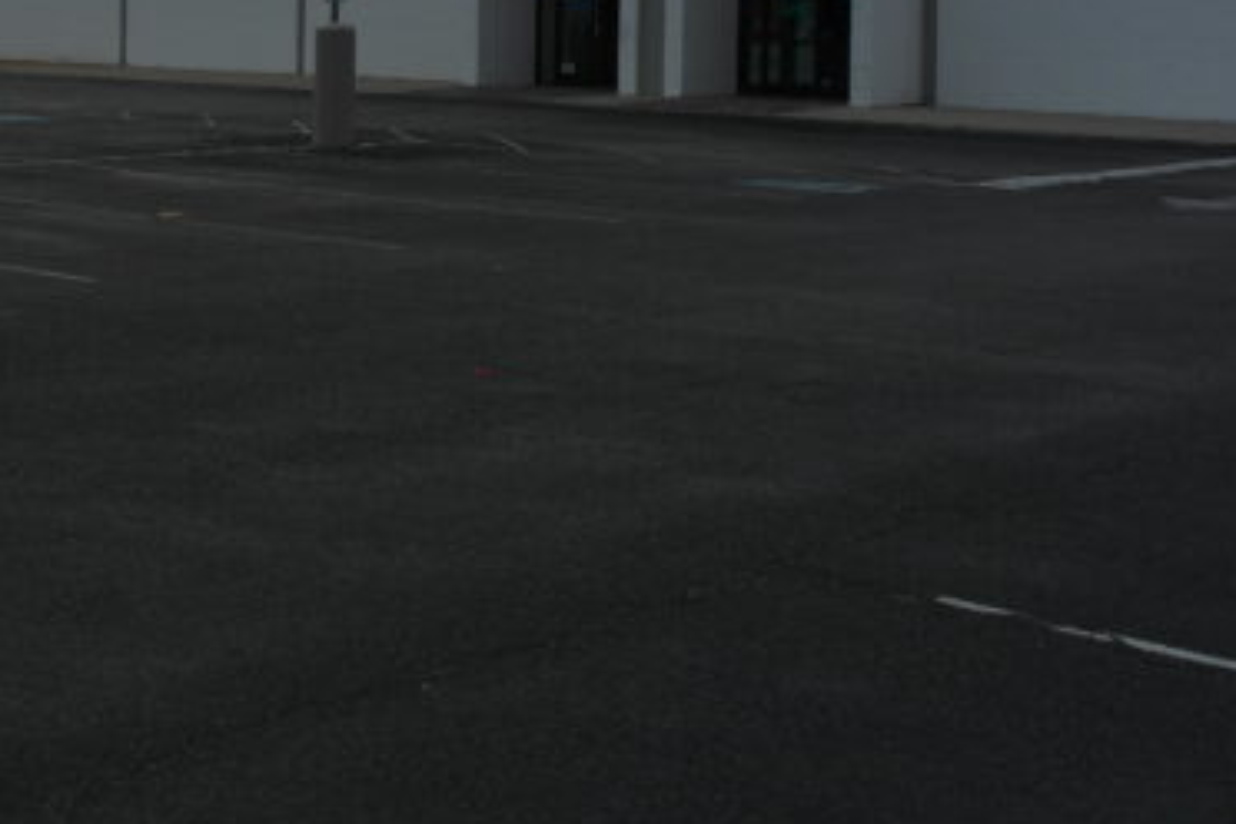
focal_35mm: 62
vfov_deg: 21.2
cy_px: 10
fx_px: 2129
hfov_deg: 30.1
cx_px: -3
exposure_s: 1/250
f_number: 6.3
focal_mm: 20
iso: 100
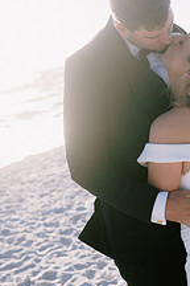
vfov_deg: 27.7
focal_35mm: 73
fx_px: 578
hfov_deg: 18.5
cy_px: 147
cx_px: 145
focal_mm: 35
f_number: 2.8
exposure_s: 1/3200
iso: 200
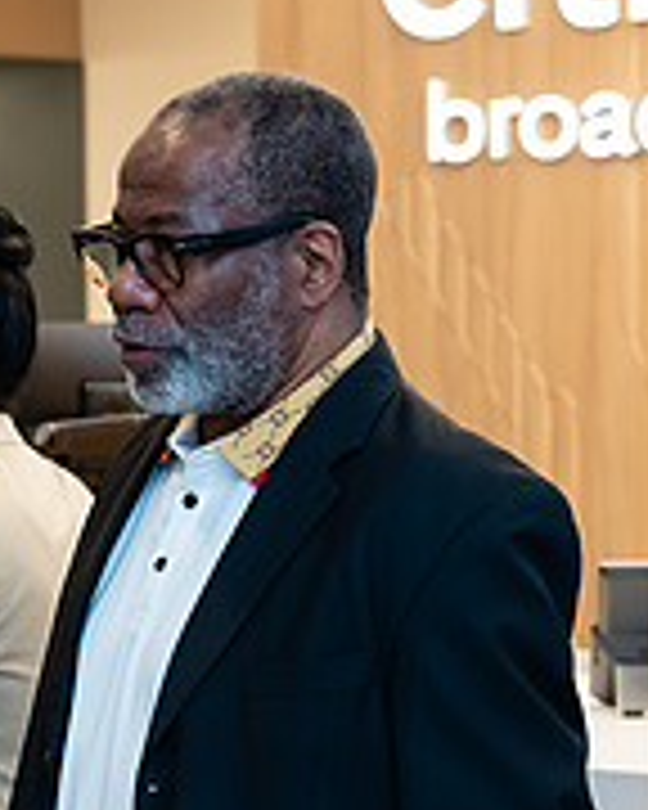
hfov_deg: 9.5
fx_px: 3860
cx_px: -104
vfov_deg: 11.9
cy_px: 678
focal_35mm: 161
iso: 400
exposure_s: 1/160
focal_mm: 51
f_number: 4
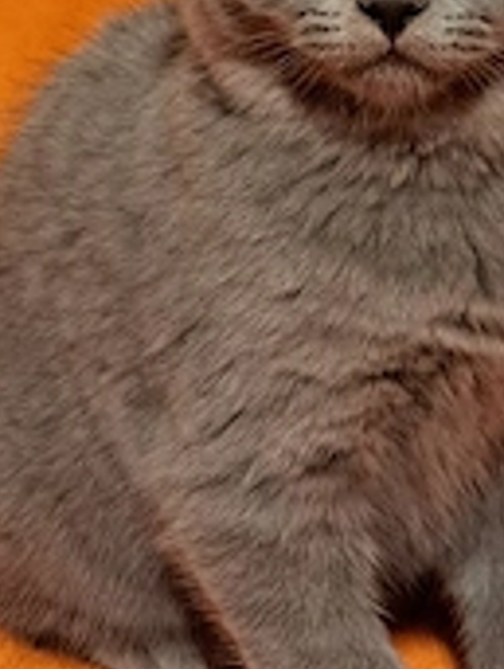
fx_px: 1083
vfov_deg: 34.0
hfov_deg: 26.1
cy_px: 219
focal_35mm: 56
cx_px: 316
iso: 320
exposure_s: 1/33
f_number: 1.8
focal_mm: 5.23
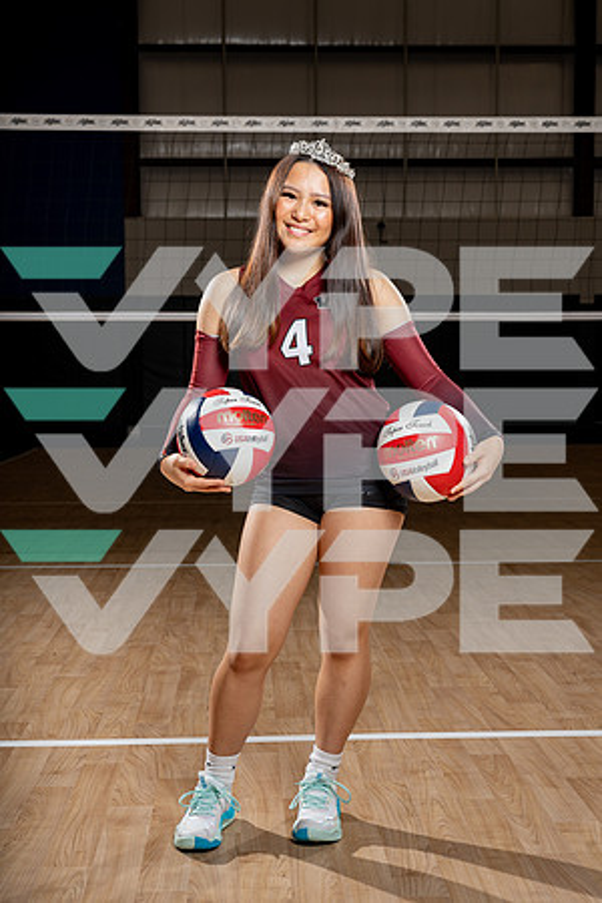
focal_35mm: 50
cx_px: 301
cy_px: 452
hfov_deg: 27.0
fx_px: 1254
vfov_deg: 39.6
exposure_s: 1/250
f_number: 8
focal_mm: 50
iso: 100
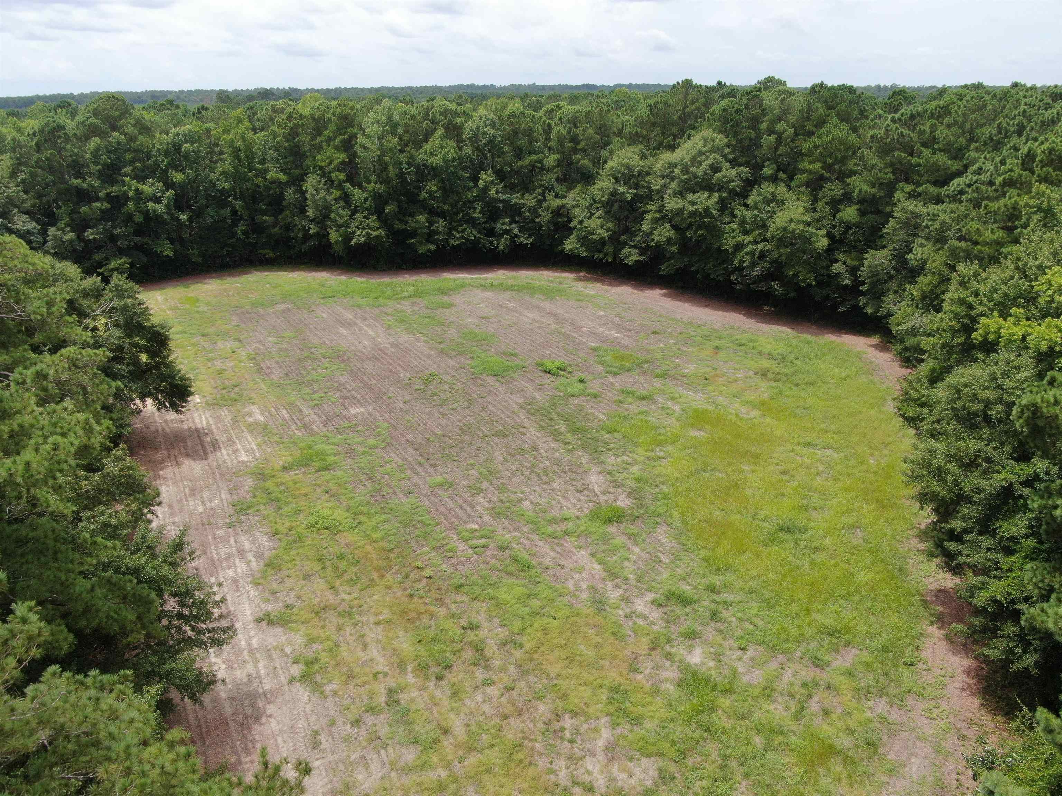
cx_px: 531
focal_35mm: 24
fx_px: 736
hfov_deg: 71.6
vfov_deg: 56.8
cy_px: 398
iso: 100
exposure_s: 1/800
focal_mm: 4.39
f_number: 2.8
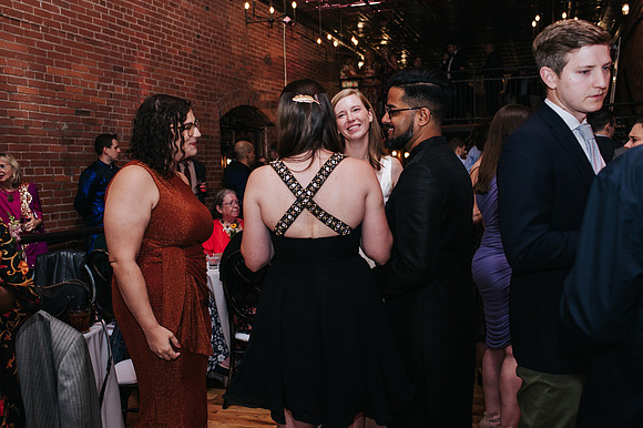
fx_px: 645
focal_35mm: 36
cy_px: 214
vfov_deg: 36.7
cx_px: 322
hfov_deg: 53.0
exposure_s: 1/200
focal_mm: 35
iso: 800
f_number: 4
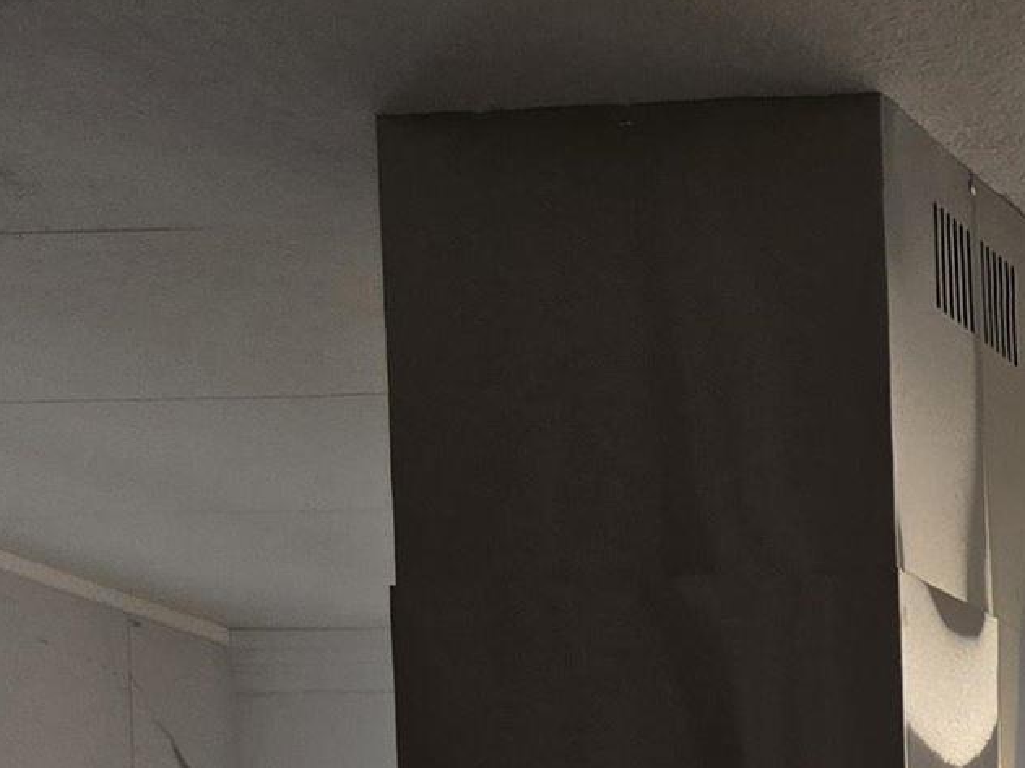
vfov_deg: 11.8
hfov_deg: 15.5
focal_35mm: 112
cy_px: 1549
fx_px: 3316
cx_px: 1761
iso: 64
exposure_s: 1/120
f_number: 1.8
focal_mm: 5.4
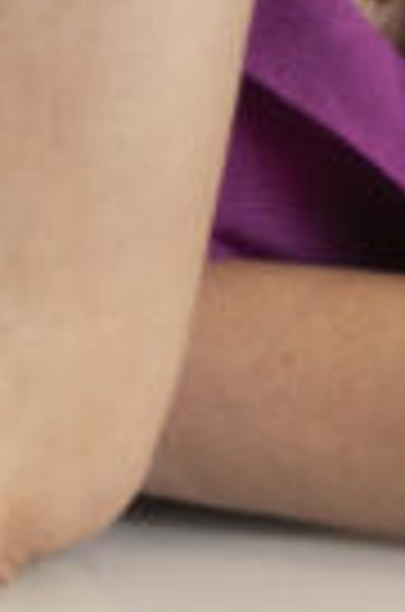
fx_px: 7683
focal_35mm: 453
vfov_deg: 4.5
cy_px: -709
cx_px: 225
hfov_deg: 3.0
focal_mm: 60
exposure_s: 1/80
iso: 640
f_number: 4.5
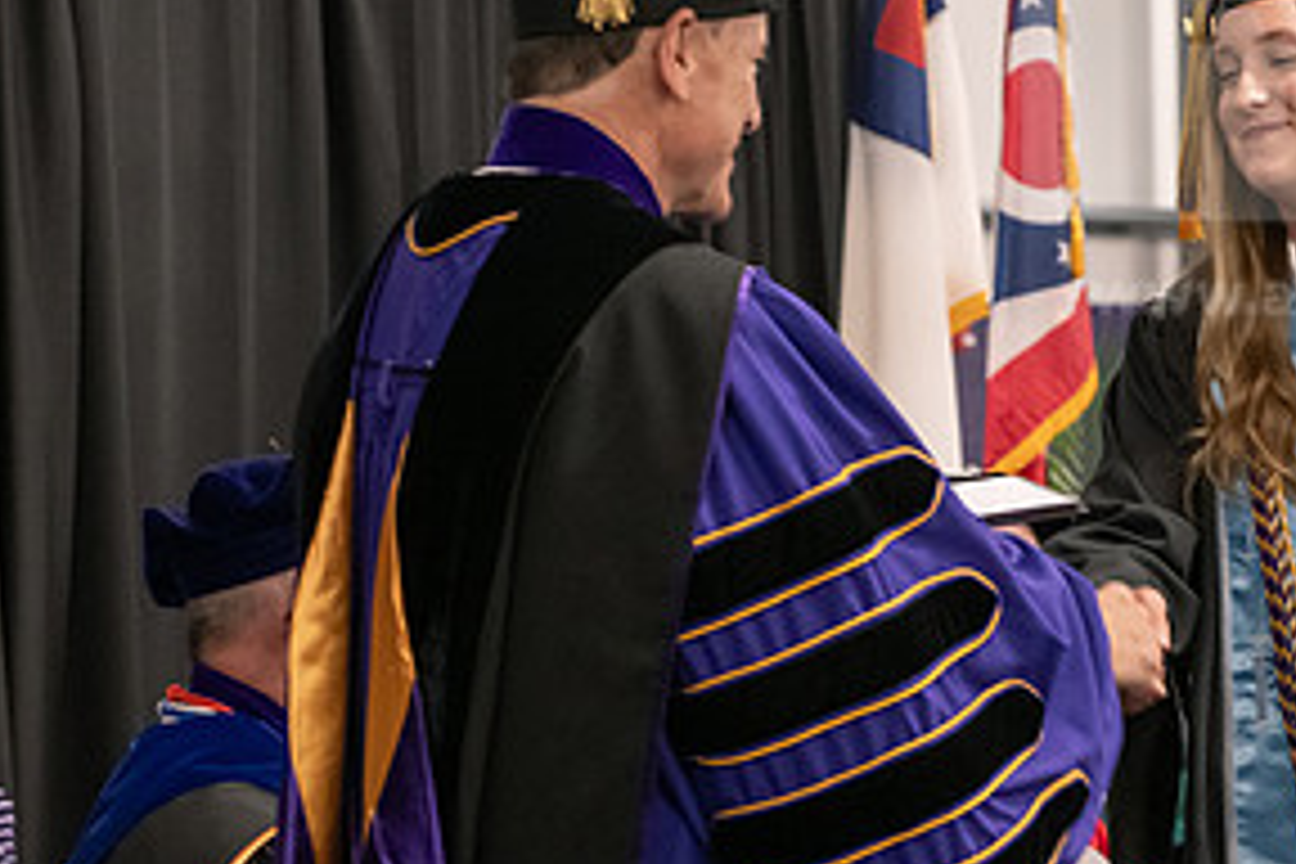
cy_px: 389
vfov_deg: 9.7
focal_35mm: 141
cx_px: 886
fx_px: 5076
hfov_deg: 14.5
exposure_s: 1/125
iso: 2500
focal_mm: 70
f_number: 5
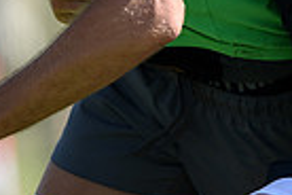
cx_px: 180
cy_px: -196
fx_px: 14356
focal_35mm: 1770
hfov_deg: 1.2
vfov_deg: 0.8
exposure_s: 1/800
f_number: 4
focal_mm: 420
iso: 200
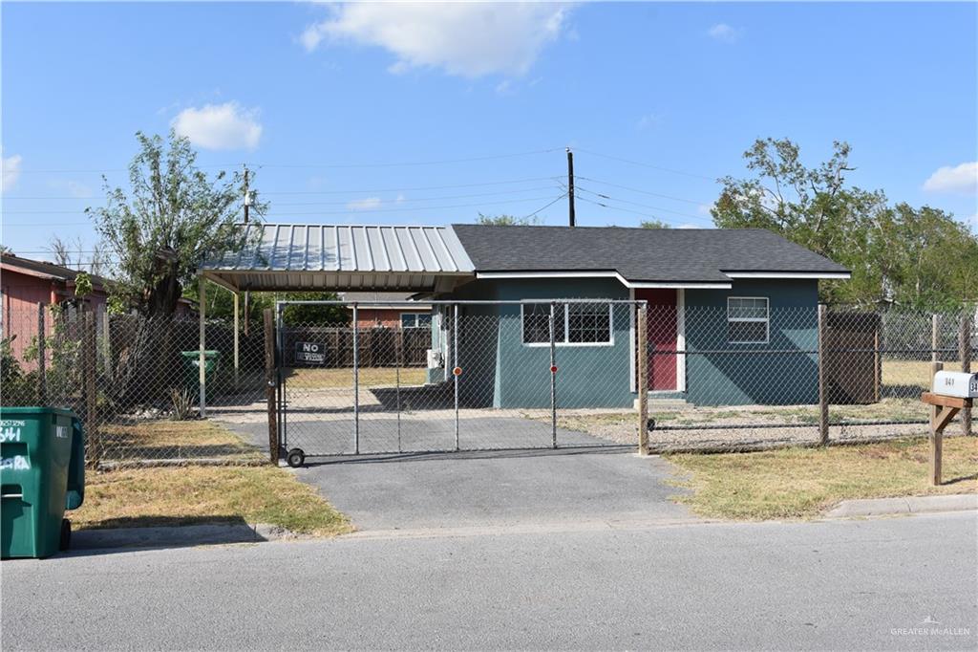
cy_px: 326
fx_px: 896
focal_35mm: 33
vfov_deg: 39.9
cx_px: 489
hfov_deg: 57.2
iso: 200
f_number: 8
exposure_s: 1/500
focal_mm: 22
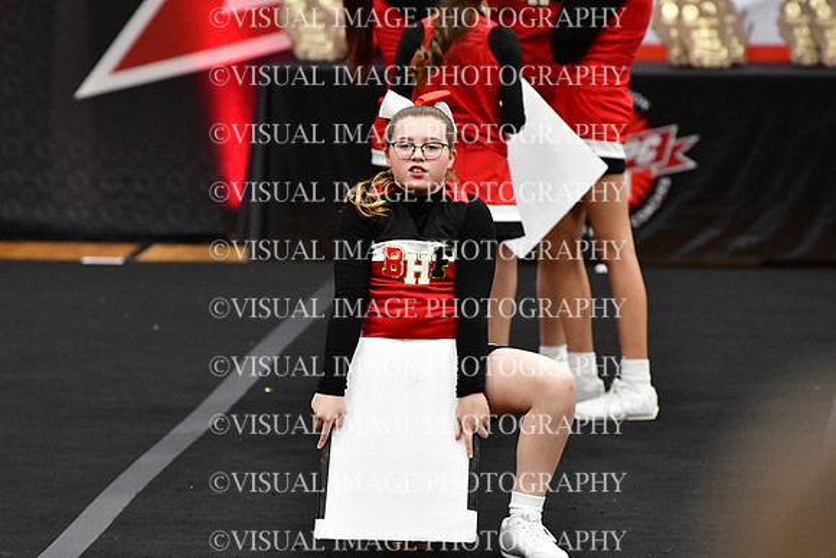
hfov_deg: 6.9
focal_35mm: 300
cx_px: 418
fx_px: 6968
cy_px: 279
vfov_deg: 4.6
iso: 5000
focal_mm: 200
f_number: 3.5
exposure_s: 1/500
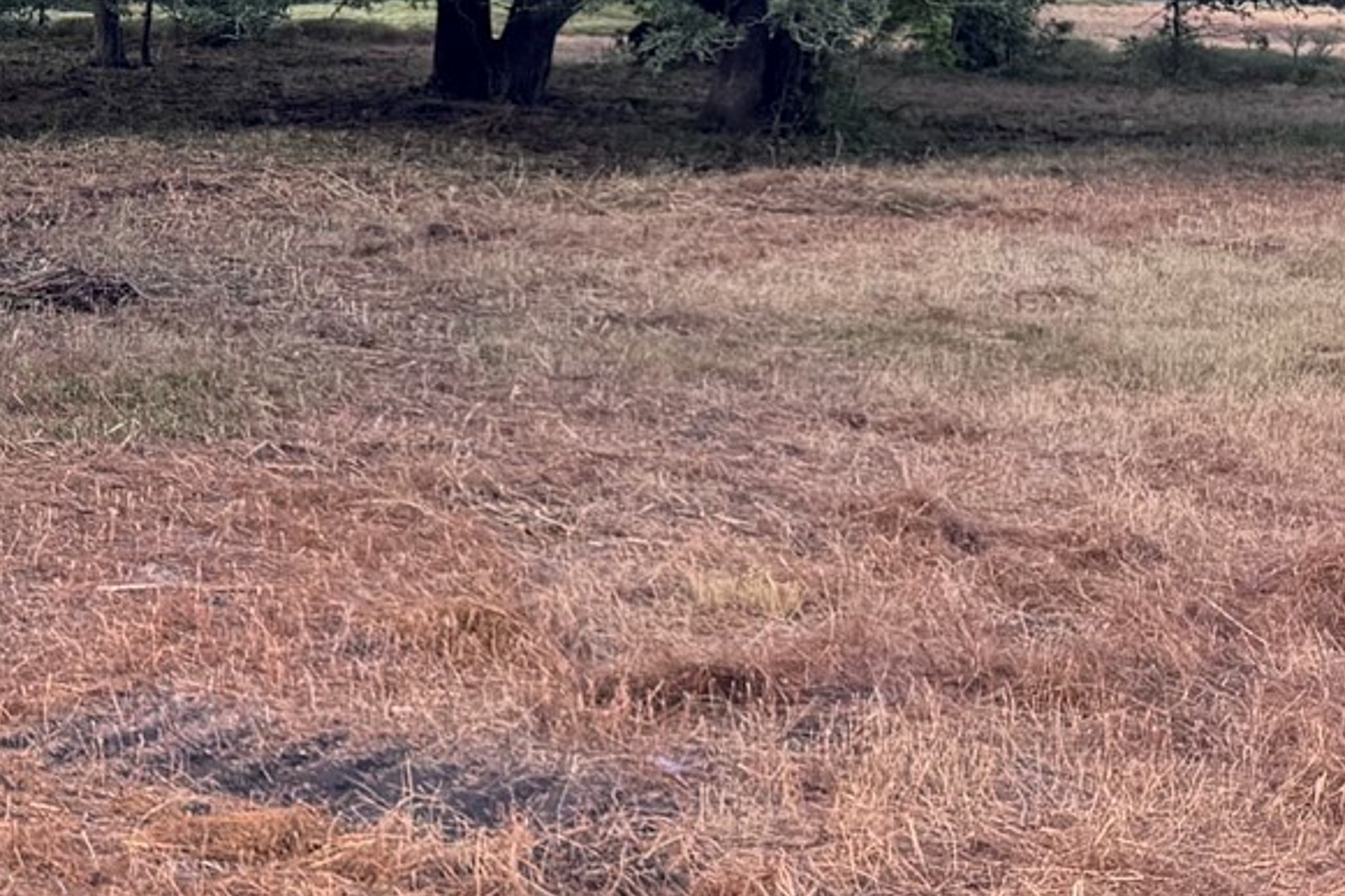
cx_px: -560
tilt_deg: +2.6
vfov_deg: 15.1
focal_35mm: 88
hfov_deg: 20.4
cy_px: -97
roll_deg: -2.6
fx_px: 3287
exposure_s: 1/370
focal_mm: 6.76
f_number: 1.78
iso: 80
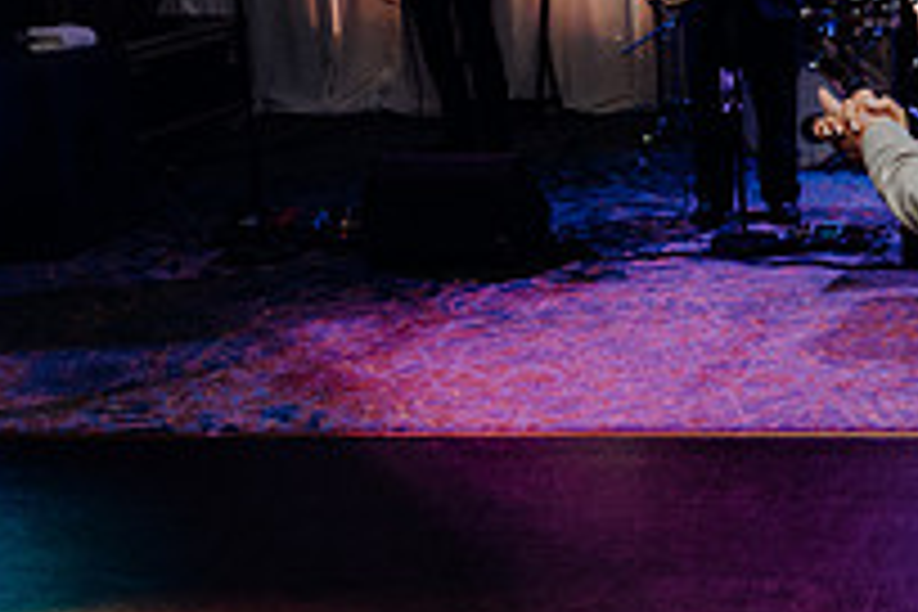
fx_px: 1810
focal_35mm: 71
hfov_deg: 24.8
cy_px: 214
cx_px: 1184
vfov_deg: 19.1
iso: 2500
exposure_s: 1/200
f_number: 3.5
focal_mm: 25
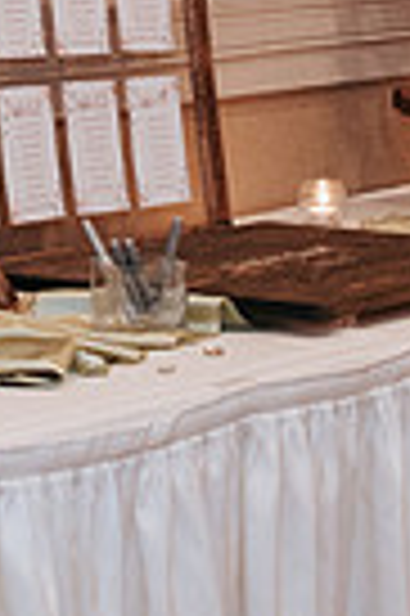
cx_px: -23
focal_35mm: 222
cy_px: -29
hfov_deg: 6.2
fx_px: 3802
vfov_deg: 9.2
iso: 800
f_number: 3.2
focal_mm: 35
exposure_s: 1/200
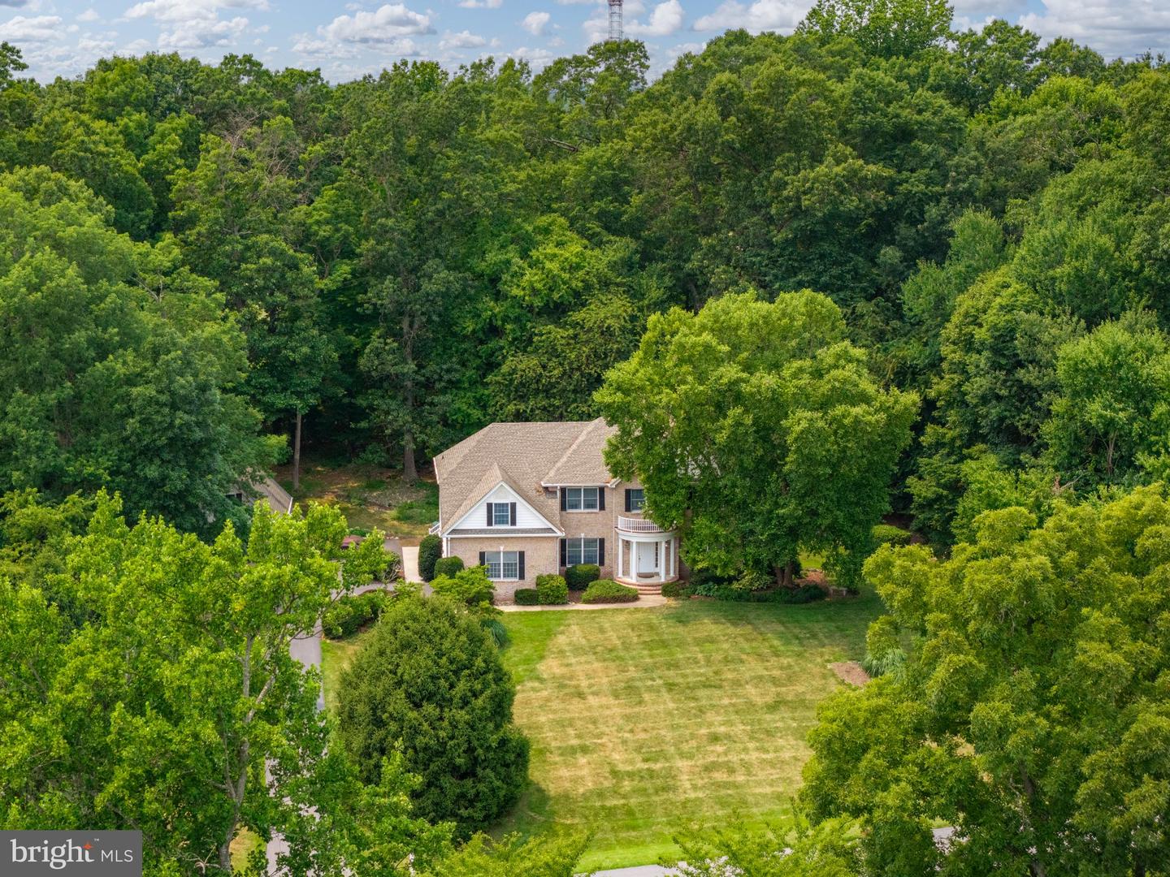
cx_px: 585
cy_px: 438
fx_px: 2366
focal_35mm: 70
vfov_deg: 21.0
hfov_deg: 27.8
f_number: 2.8
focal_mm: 19.35
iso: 200
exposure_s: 1/200
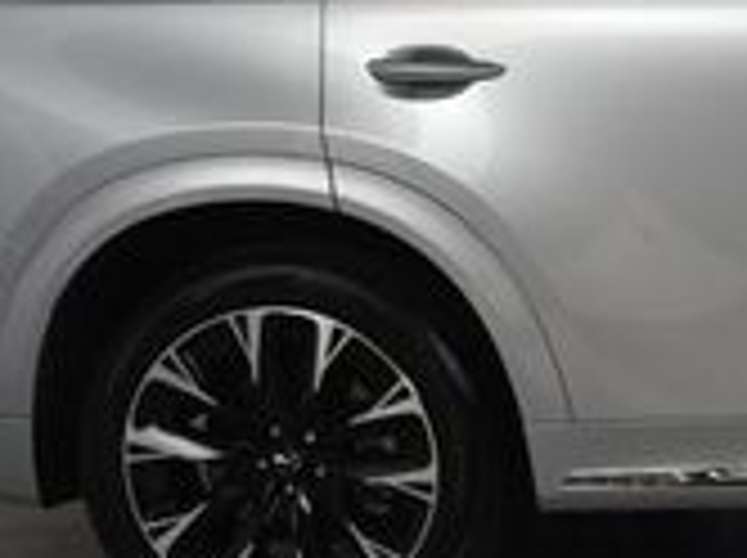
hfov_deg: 14.6
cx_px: 1112
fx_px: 2715
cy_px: 284
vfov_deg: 11.7
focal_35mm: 126
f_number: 11
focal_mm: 23
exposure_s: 1/160
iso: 100
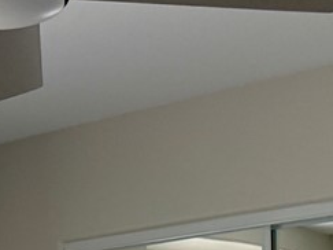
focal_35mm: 101
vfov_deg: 13.0
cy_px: 475
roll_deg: +2.3
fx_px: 971
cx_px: -29
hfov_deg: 18.7
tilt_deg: -5.0
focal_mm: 6.76
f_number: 1.78
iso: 500
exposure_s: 1/60
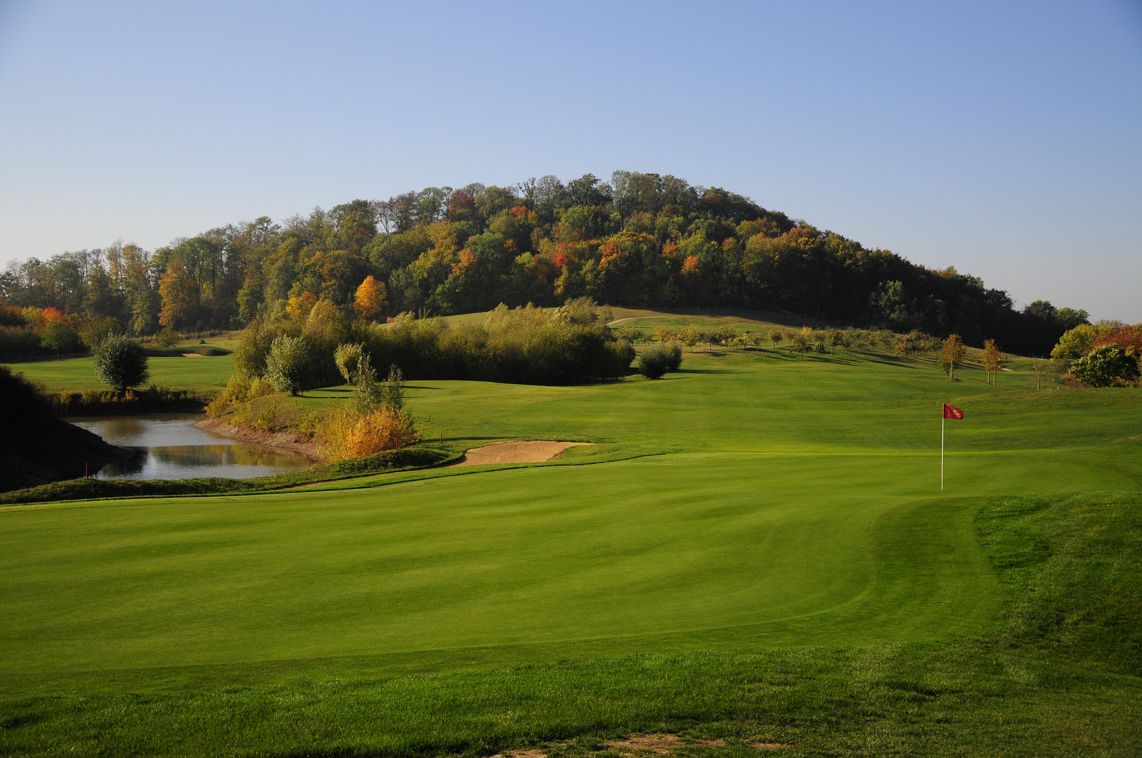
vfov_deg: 34.1
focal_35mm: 39
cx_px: 571
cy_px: 379
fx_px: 1236
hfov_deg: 49.6
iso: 320
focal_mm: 26
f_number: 4
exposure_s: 1/2500
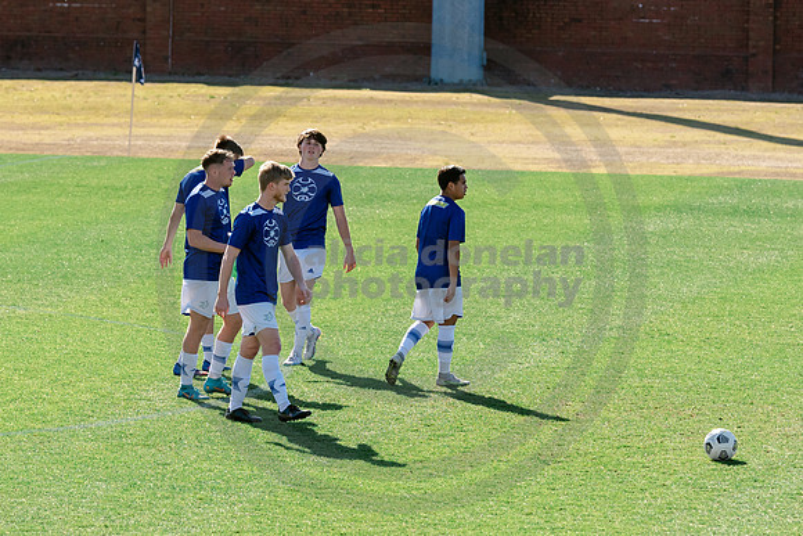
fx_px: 6777
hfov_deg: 6.8
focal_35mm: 304
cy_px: 304
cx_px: 287
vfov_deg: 4.5
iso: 640
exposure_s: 1/2500
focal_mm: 200
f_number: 6.3
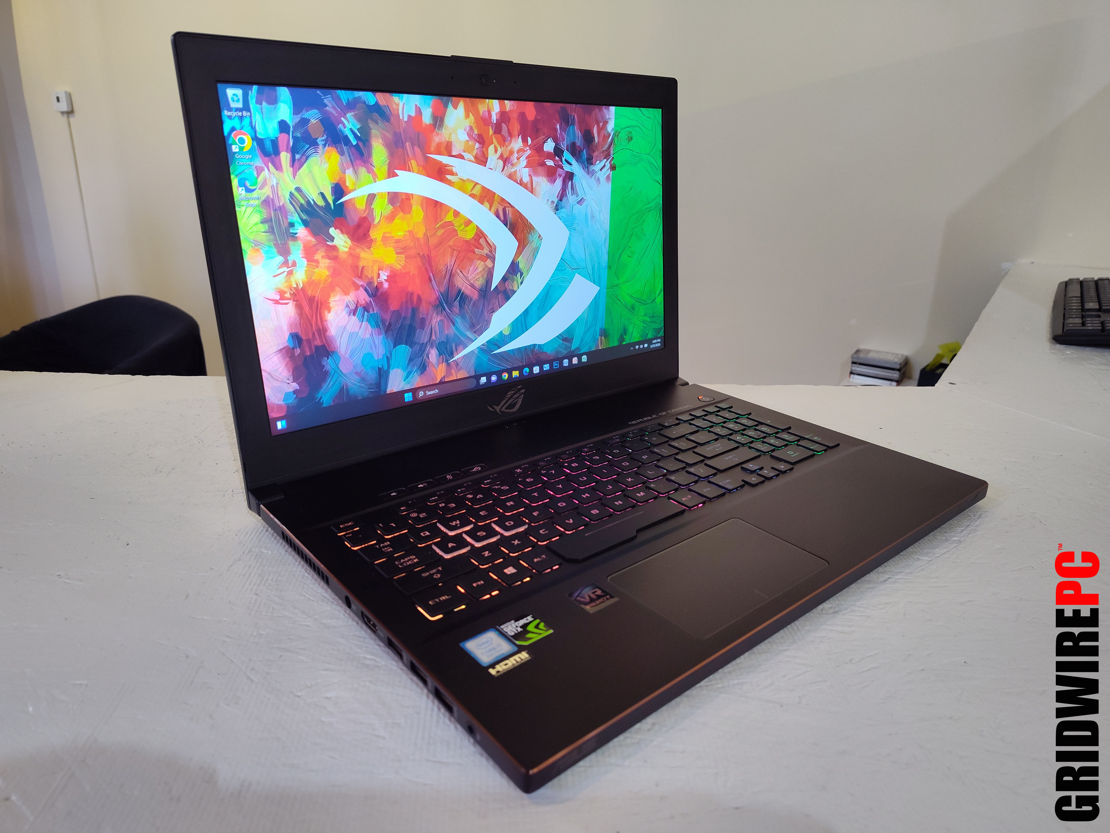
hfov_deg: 73.9
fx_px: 738
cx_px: 555
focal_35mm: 23
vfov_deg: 58.9
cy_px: 416
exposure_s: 1/60
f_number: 1.8
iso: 691
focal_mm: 5.56
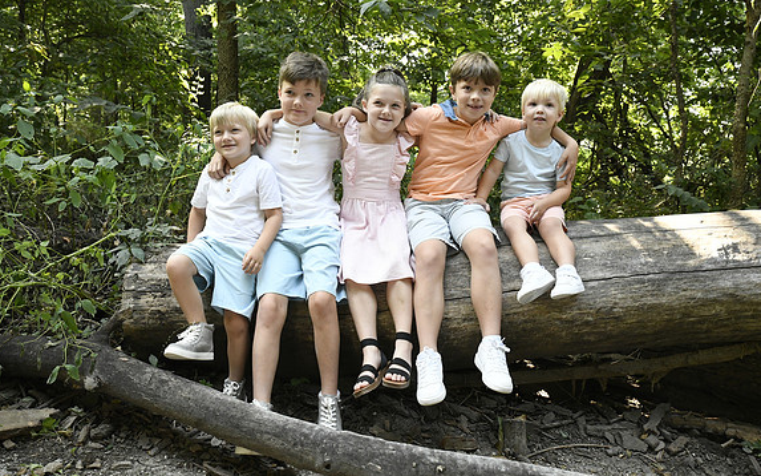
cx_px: 381
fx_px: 664
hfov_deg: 59.7
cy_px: 228
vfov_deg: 39.4
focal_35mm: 32
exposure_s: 1/250
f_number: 8
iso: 6400
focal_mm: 31
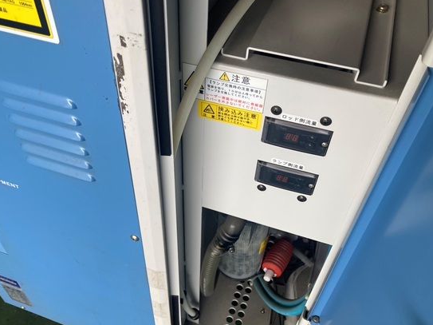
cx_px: 200
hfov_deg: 55.3
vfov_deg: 42.9
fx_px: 413
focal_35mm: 33
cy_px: 172
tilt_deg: -48.1
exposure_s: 1/121
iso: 40
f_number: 1.8
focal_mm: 3.99
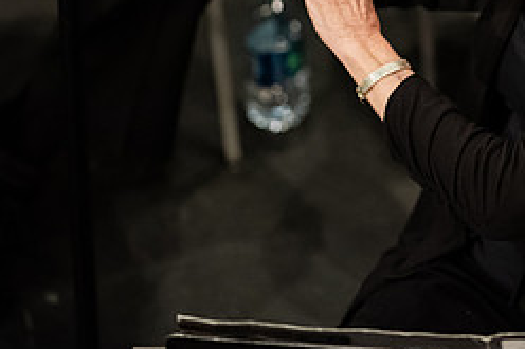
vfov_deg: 2.0
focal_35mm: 702
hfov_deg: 2.9
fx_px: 10230
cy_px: -26
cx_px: 546
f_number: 2.8
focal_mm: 300
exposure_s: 1/320
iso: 3200
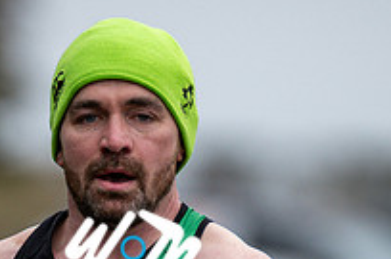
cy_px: 290
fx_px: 13891
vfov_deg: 1.1
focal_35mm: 1282
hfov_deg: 1.6
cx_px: 132
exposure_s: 1/1600
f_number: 2.8
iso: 320
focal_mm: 300
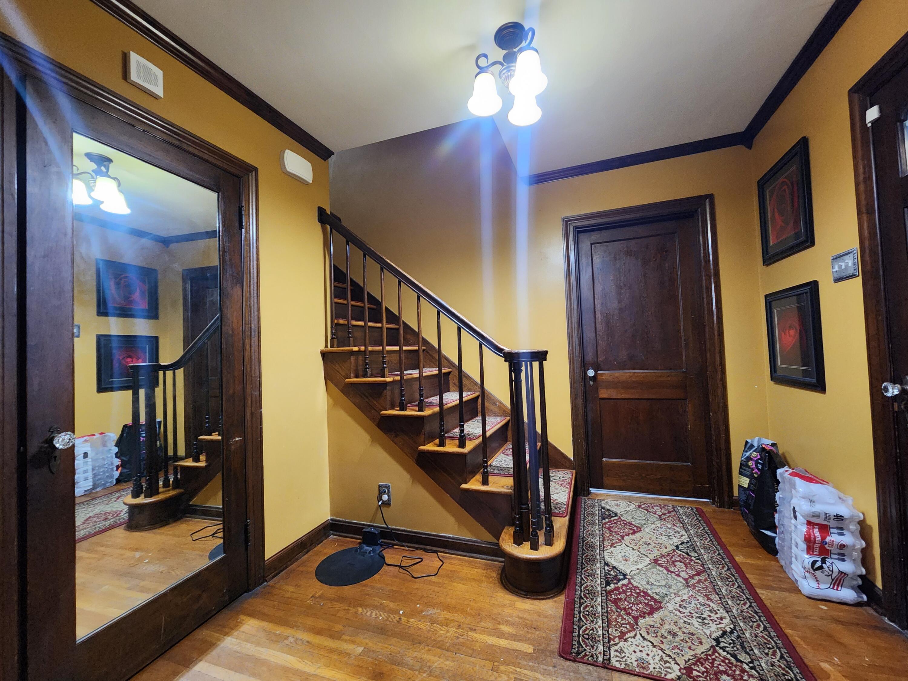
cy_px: 340
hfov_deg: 106.2
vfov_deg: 89.9
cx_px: 454
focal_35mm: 13
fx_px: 341
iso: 640
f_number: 2.2
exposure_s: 1/30
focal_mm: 2.2
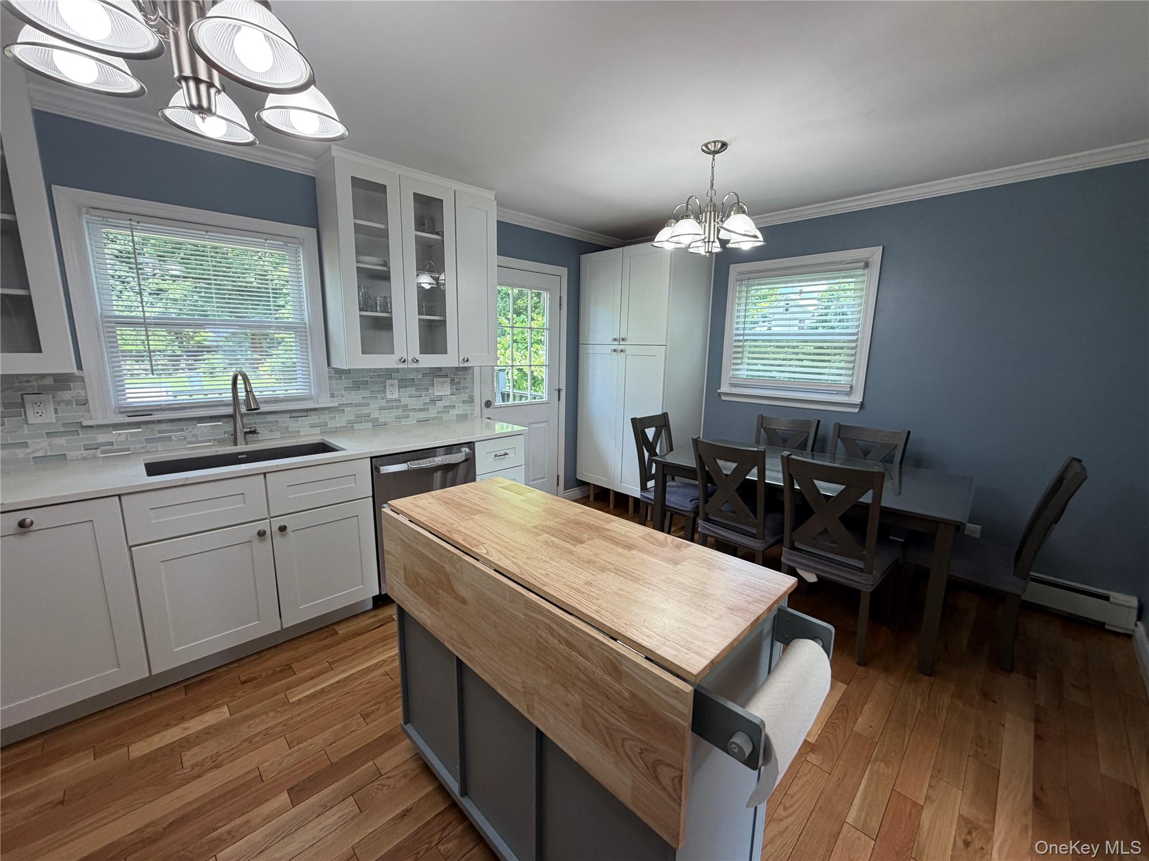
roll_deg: -0.4
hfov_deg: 102.1
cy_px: 430
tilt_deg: -10.5
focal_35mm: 14
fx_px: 465
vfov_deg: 85.7
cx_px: 574
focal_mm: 2.22
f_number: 2.2
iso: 125
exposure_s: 1/120
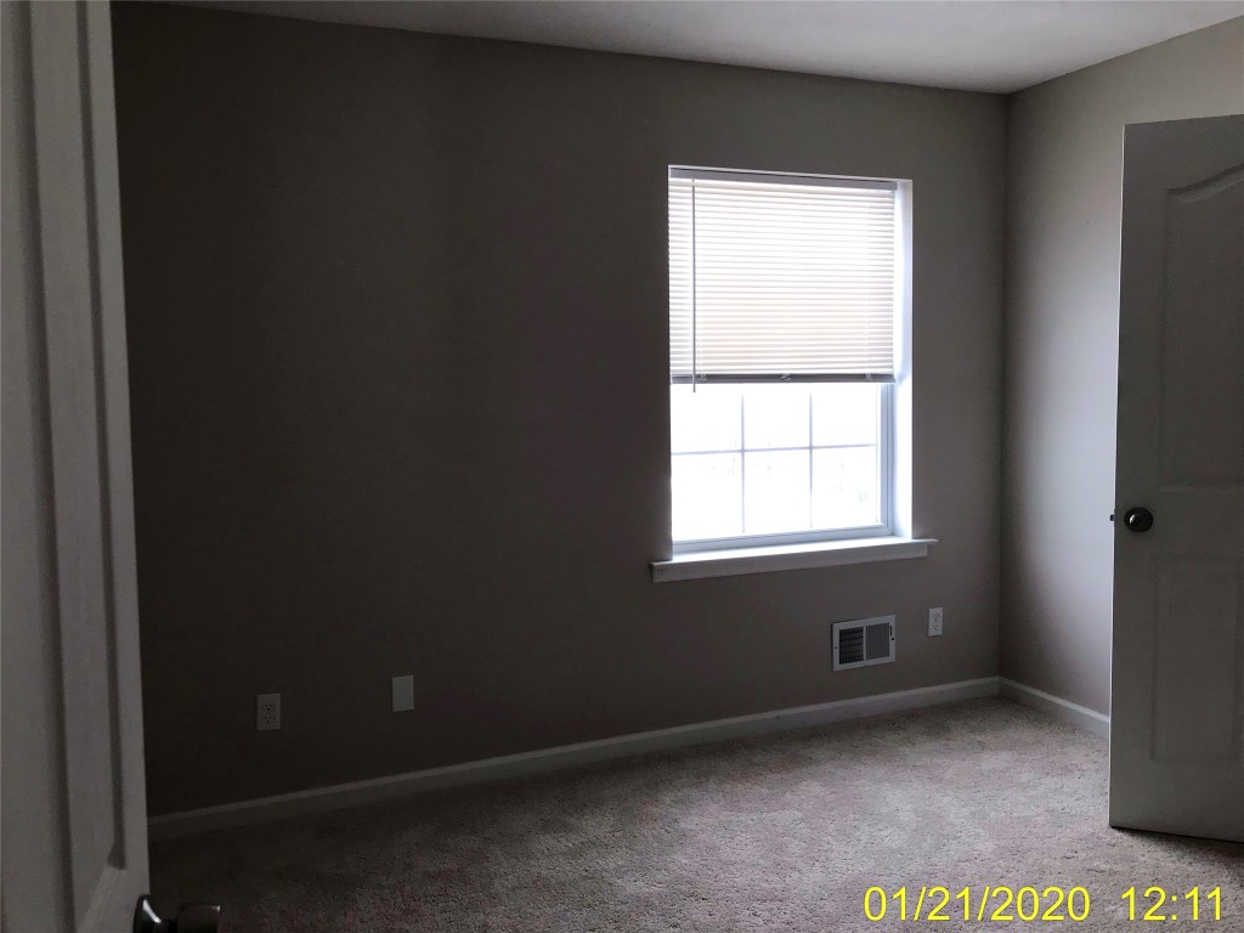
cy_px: 466
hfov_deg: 63.4
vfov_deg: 49.7
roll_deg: -0.3
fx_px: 1006
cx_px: 622
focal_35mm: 28
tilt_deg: -3.6
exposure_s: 1/120
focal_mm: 3.99
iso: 32
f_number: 1.8
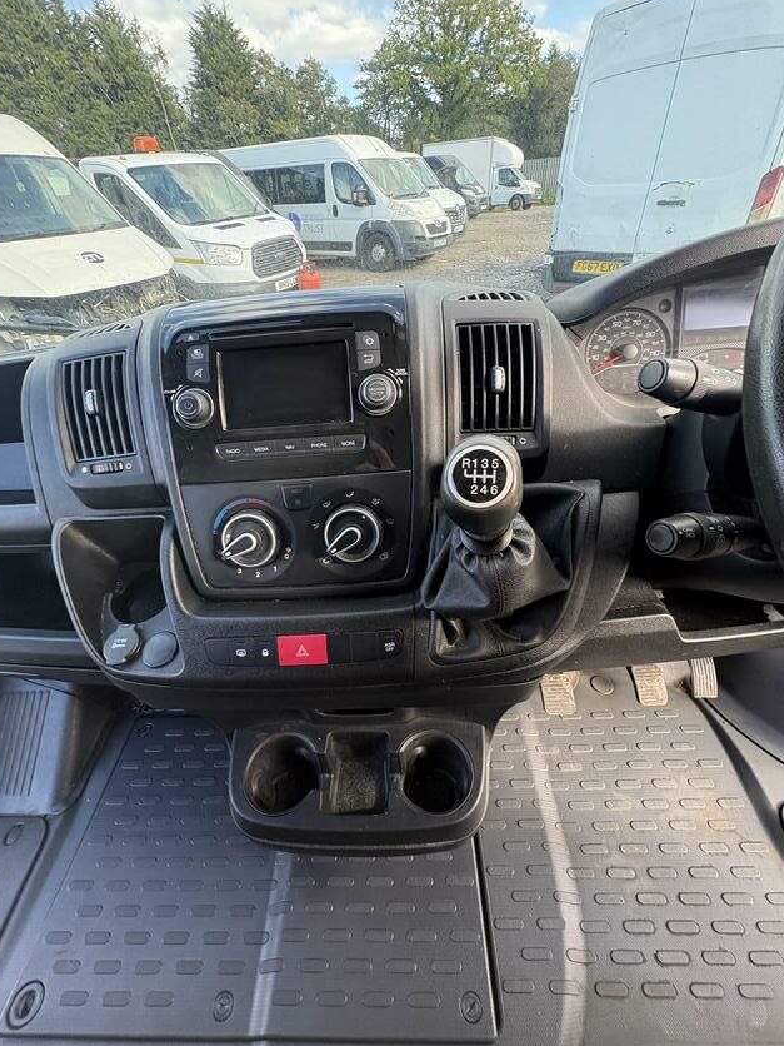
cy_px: 508
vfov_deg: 98.1
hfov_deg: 81.7
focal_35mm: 15
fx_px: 453
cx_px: 384
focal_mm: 2.22
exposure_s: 1/99
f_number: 2.2
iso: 125
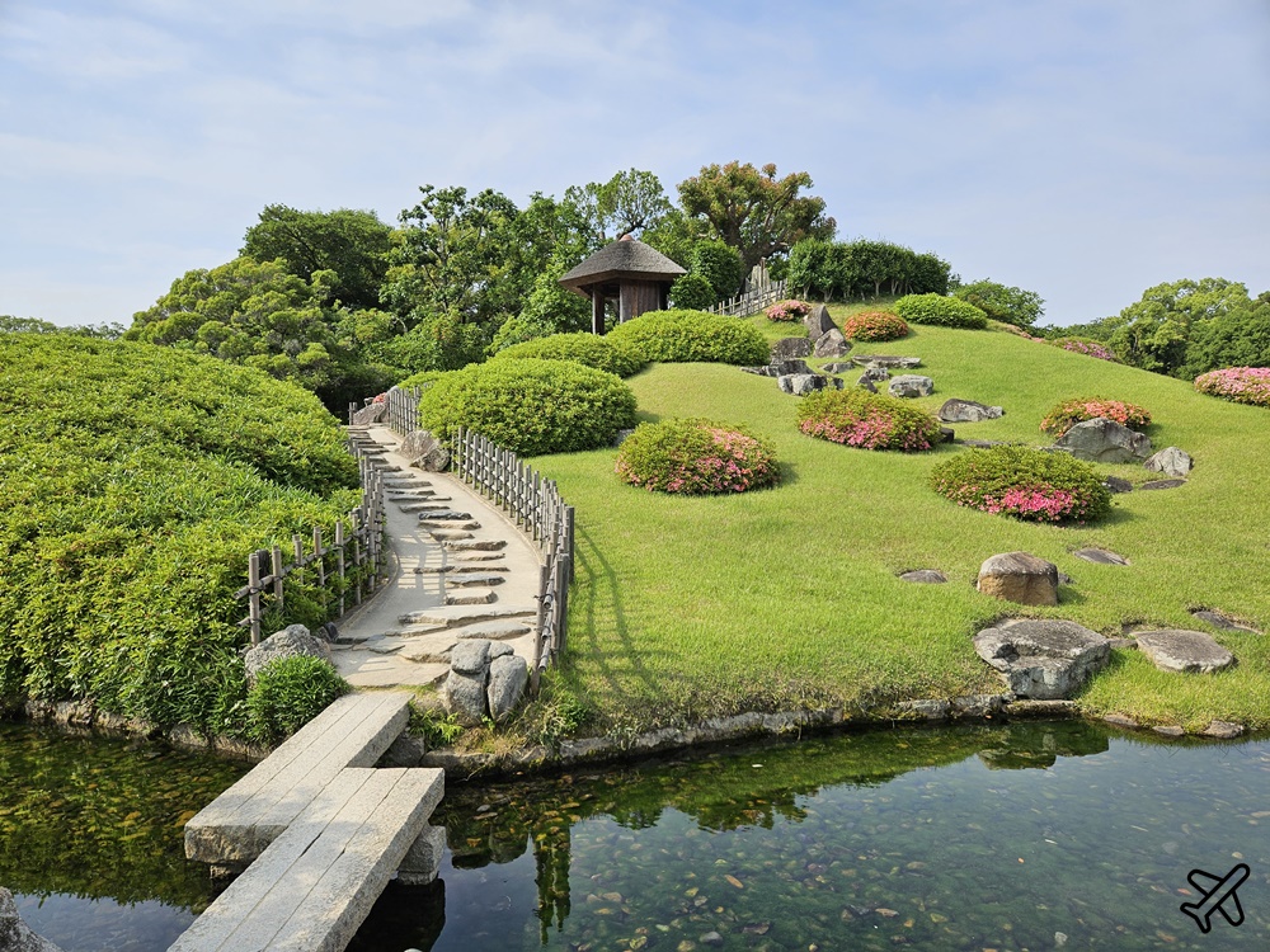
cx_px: 635
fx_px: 844
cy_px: 476
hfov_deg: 73.9
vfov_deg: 58.9
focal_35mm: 23
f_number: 1.8
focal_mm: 5.4
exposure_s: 1/2134
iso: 25
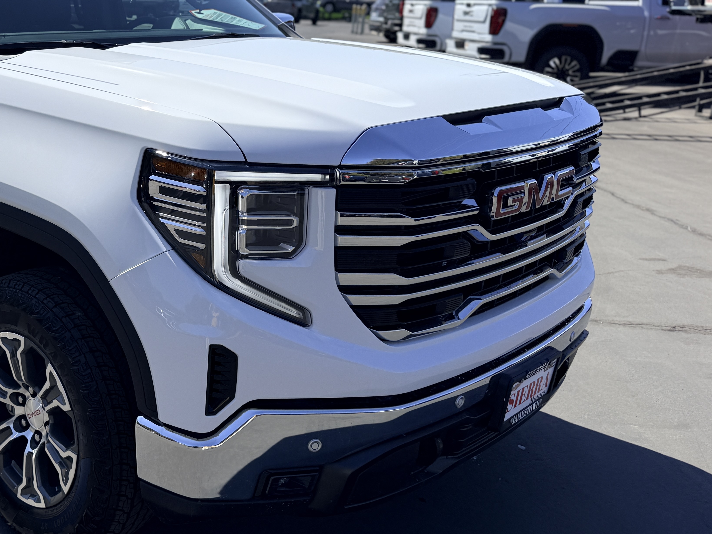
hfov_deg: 42.3
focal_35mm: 42
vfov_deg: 34.2
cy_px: 206
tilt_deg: -15.3
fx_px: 864
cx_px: 119
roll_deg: -0.3
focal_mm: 6.76
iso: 80
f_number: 1.78
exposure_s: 1/5319
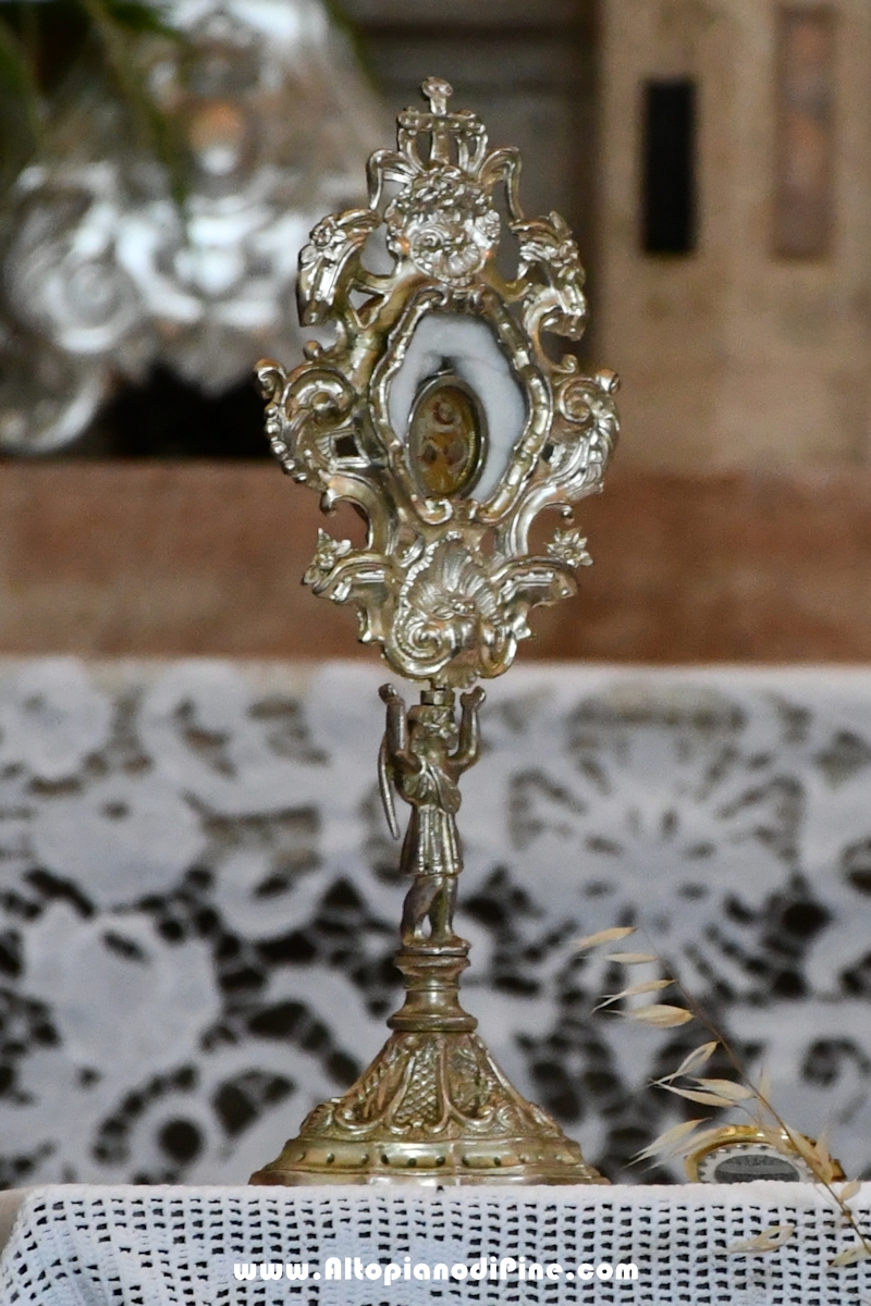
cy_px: 653
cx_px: 436
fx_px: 7621
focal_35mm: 210
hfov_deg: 6.5
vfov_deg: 9.8
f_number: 5.6
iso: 3200
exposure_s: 1/125
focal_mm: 140
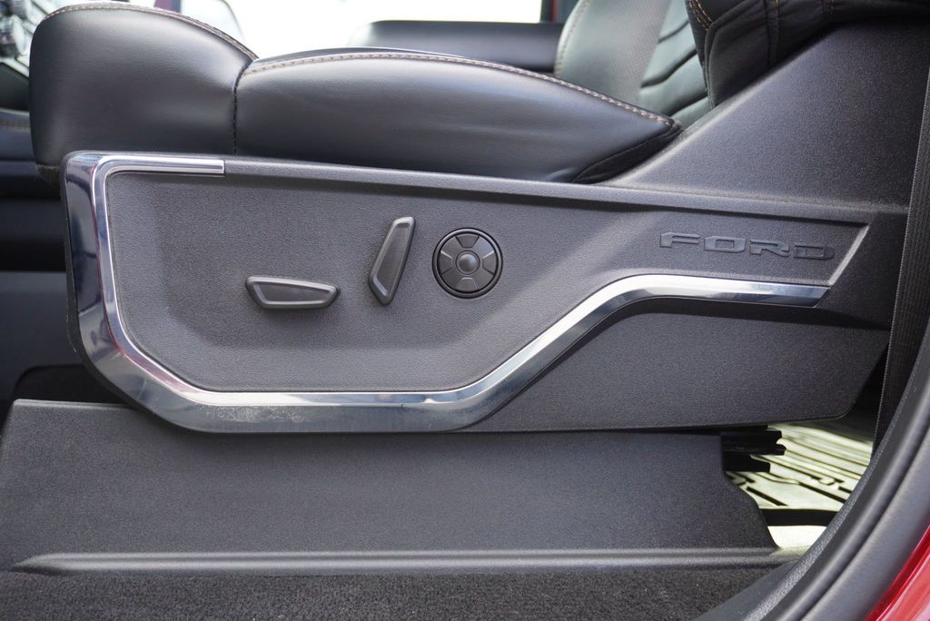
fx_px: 1047
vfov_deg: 33.1
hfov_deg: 47.9
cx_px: 465
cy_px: 310
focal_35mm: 40
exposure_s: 1/160
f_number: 4.5
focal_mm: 27
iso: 640
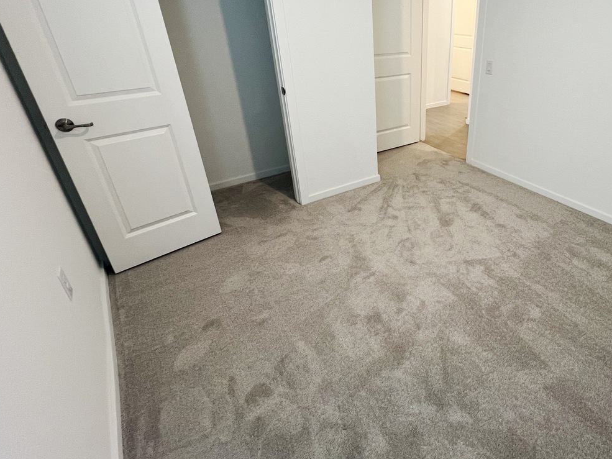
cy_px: 184
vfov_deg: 68.0
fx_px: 336
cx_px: 419
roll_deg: -1.5
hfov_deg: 81.2
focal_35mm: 19
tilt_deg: -27.2
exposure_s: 1/60
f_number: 1.8
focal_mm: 1.57
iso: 160
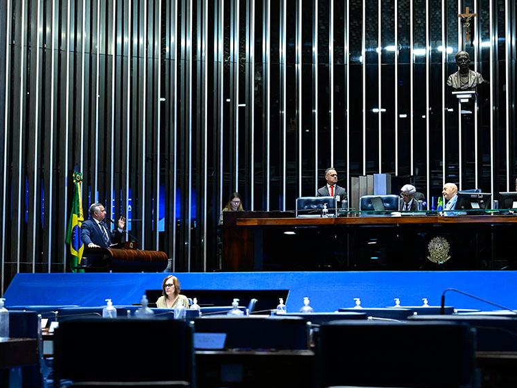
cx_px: 281
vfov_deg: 15.9
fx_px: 1389
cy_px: 195
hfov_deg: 21.1
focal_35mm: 93
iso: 6400
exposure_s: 1/160
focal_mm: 85
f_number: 4.5
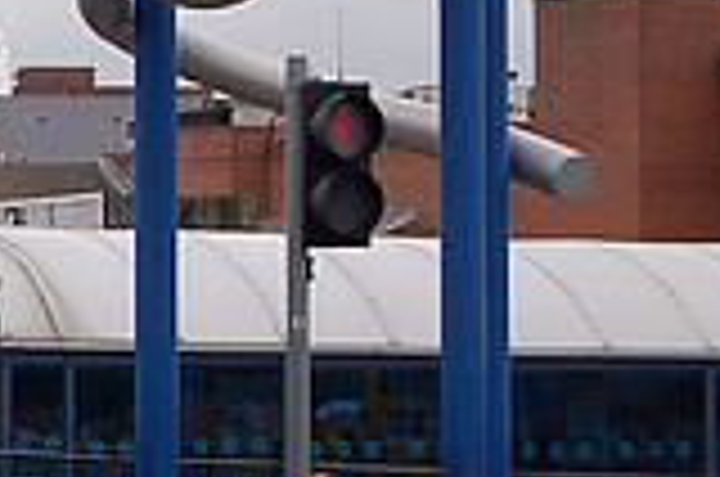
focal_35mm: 261
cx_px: -504
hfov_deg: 7.7
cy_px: 227
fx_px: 5210
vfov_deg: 5.2
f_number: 5.6
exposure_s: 1/640
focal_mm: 48
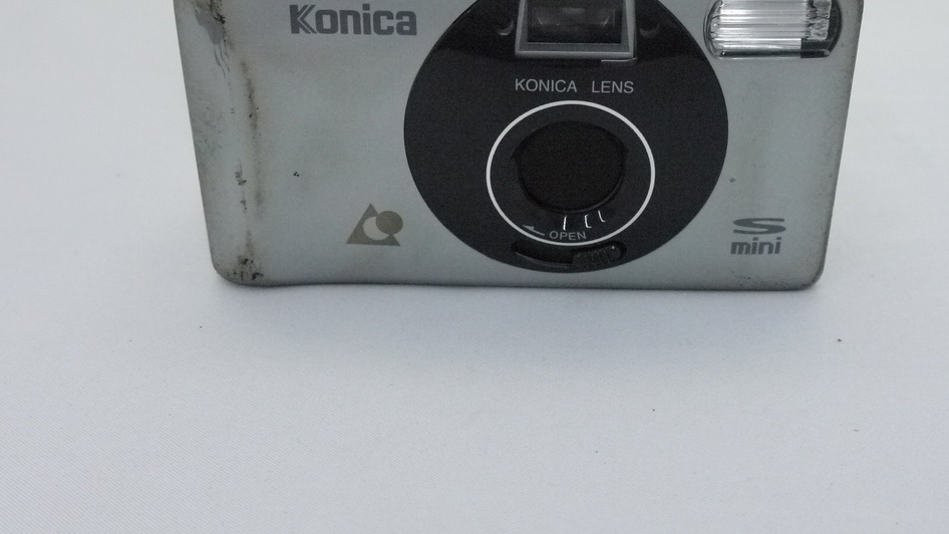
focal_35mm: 47
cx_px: 518
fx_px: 1183
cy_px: 139
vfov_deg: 25.2
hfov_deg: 43.7
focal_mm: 17
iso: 1600
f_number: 8
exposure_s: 1/200
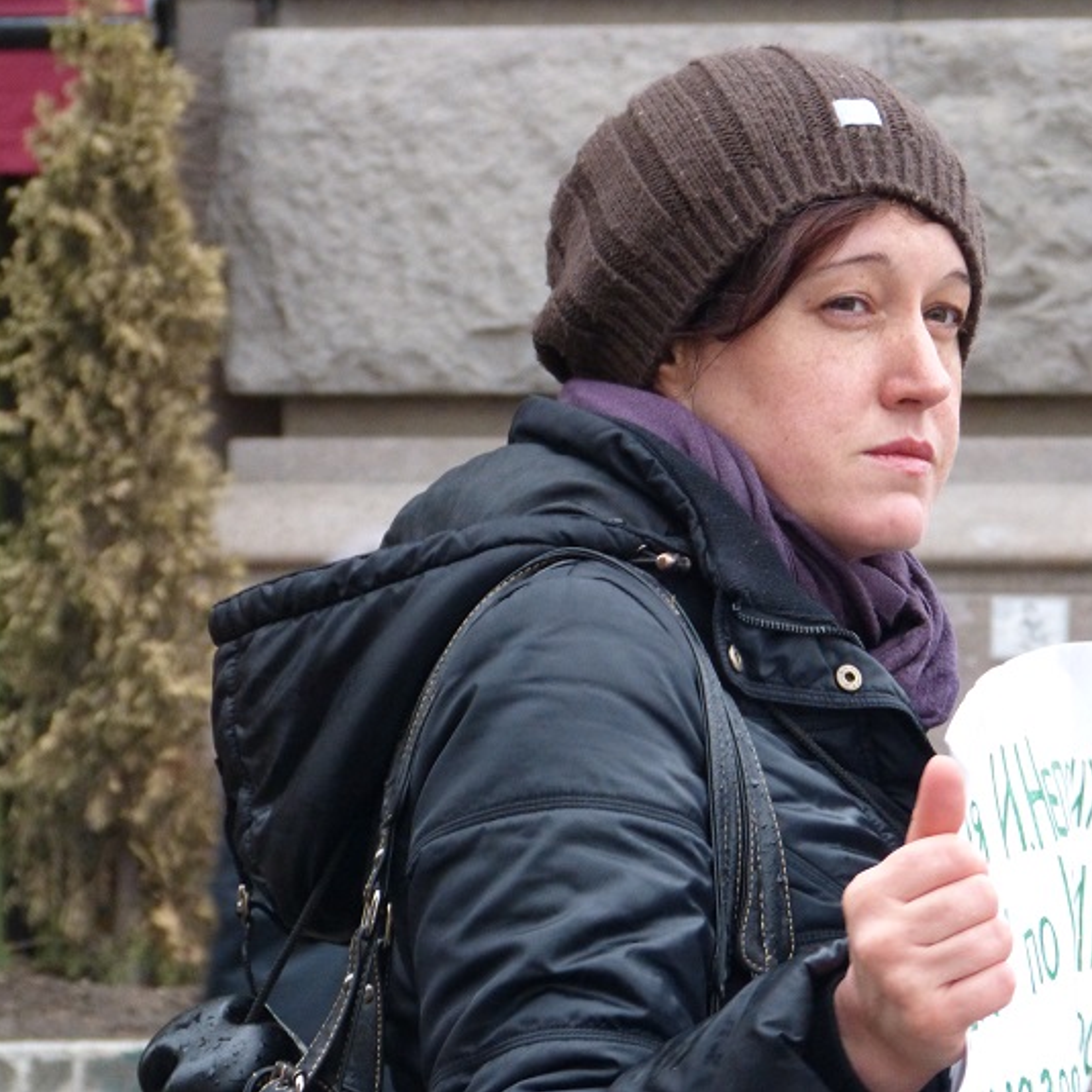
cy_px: 543
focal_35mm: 163
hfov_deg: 10.7
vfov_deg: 10.7
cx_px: 692
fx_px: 5818
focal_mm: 24.6
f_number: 3.6
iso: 400
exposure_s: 1/30
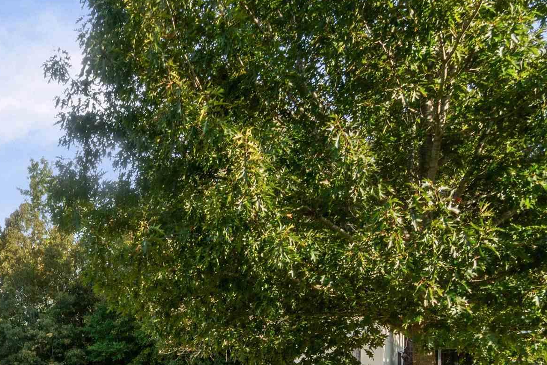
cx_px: 68
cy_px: 413
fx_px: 658
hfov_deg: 42.0
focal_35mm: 43
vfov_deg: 27.9
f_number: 9
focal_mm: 11
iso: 250
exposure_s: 1/250
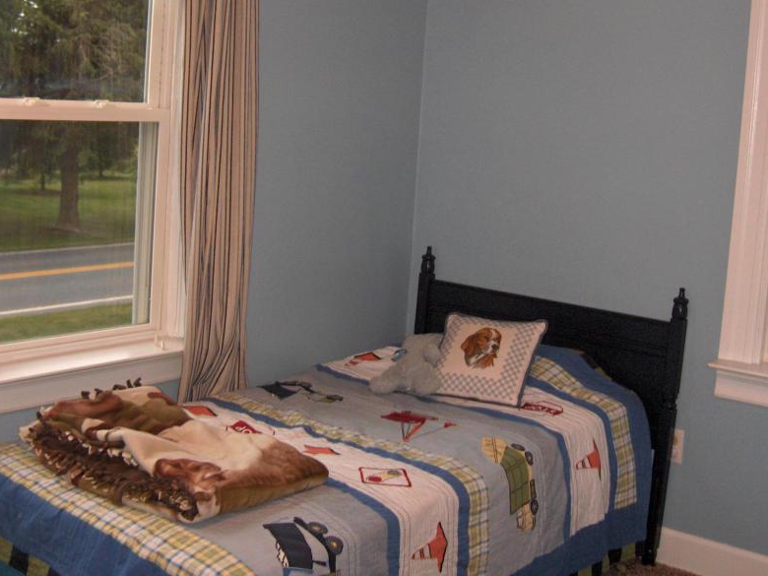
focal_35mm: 51
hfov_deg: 37.5
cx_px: 372
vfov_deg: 28.5
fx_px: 1131
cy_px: 229
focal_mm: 8
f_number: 2.8
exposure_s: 1/60
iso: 100
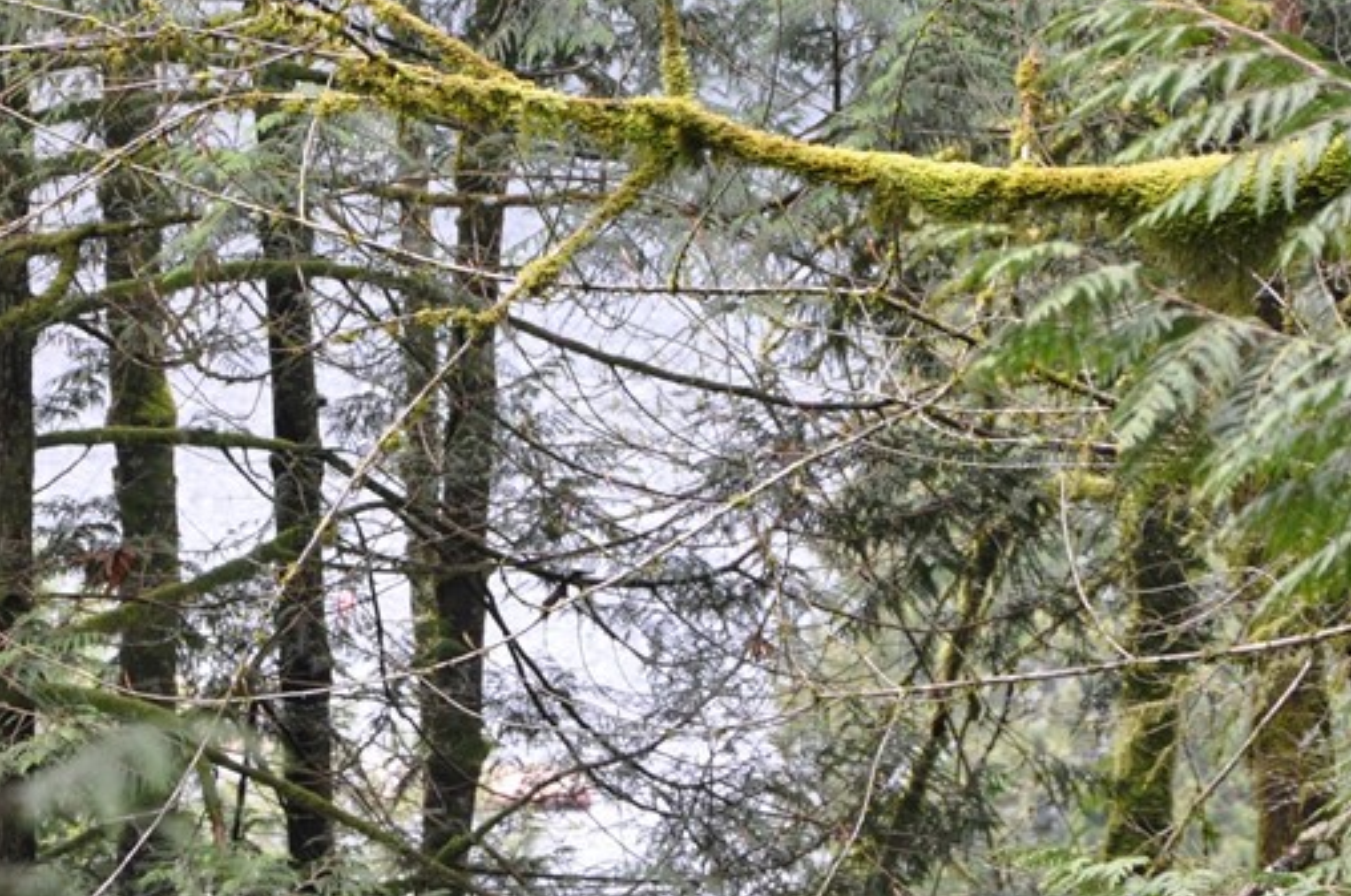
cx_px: 441
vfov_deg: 4.1
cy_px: 157
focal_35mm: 337
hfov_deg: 6.1
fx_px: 12629
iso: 800
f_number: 5.6
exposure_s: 1/125
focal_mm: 105
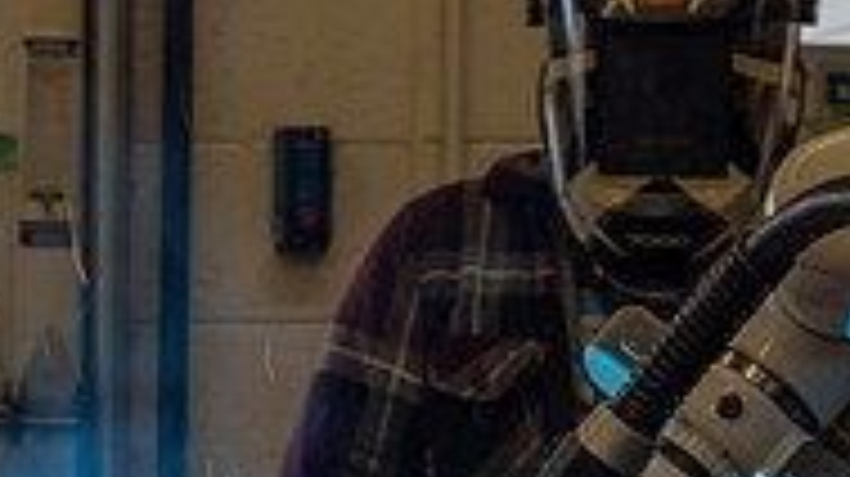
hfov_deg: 12.3
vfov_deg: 6.9
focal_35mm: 175
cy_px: 576
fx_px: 3941
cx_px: 207
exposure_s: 1/25
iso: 400
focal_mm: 70
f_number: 10
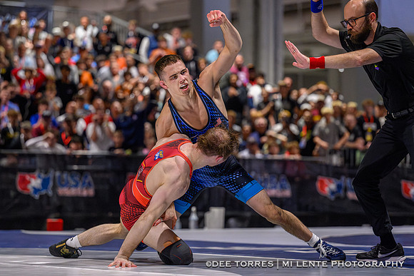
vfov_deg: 10.0
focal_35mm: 138
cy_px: 146
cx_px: 183
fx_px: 1584
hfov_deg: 14.9
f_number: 2.8
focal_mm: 115
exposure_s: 1/800
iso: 9000
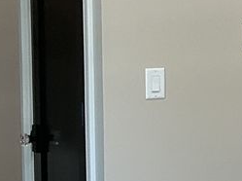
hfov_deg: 10.6
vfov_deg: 8.8
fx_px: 1173
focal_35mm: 168
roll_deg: +0.3
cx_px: 519
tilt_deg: -0.7
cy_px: 52
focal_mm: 3
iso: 40
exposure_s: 1/60
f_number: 1.8
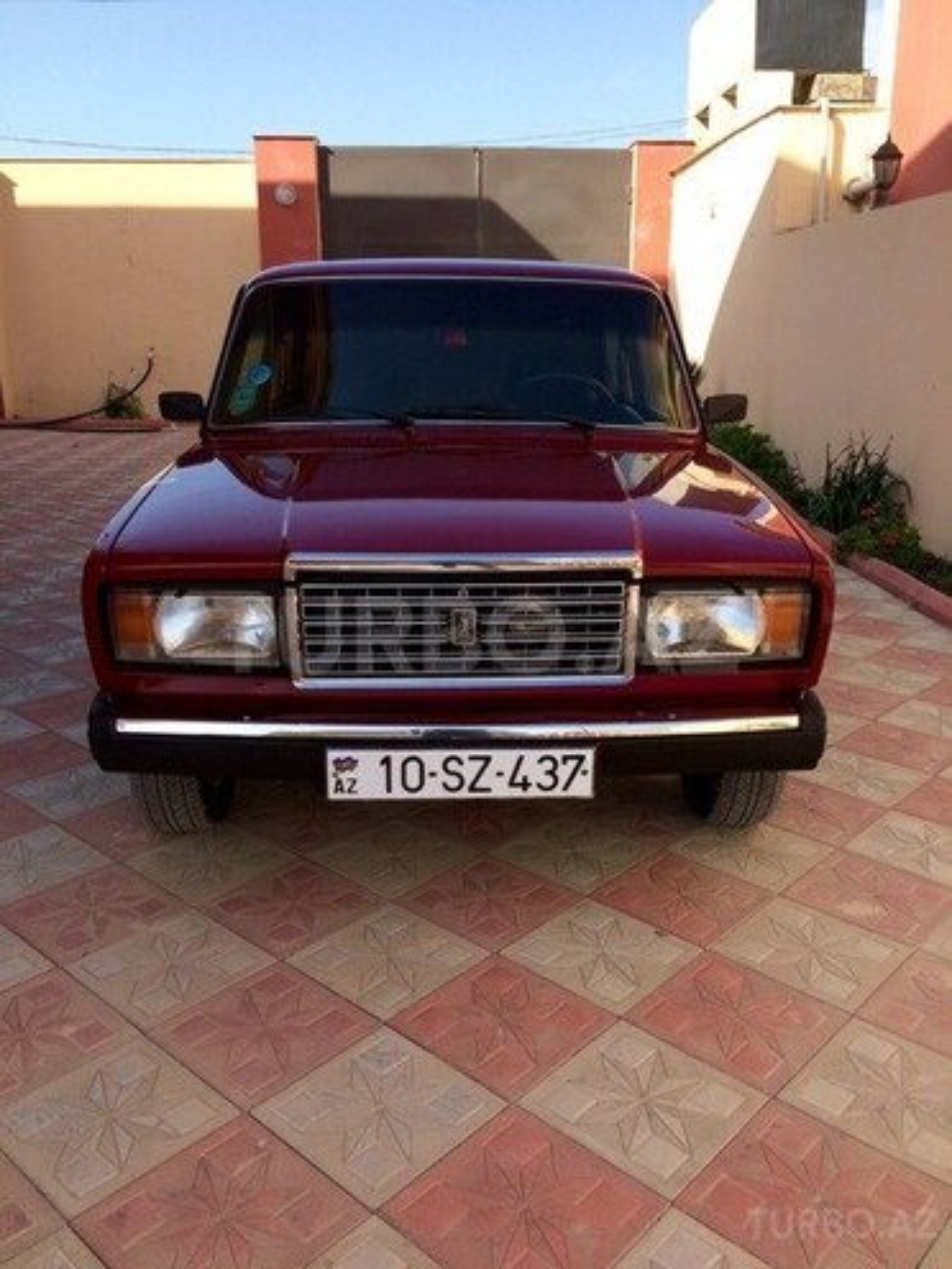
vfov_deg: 61.7
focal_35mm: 29
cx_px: 476
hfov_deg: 48.2
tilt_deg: -17.9
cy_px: 634
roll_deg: -0.1
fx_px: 1063
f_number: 2.2
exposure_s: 1/1026
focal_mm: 4.15
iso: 32
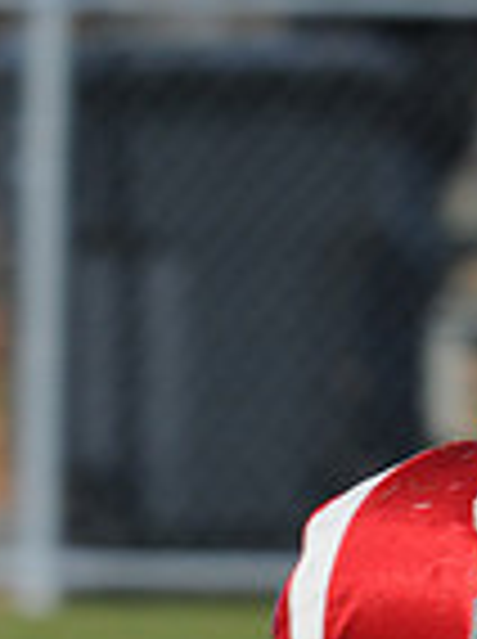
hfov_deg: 0.8
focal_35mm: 1765
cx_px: 830
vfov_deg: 1.1
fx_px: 32526
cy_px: 1184
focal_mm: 300
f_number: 9
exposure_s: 1/500
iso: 200
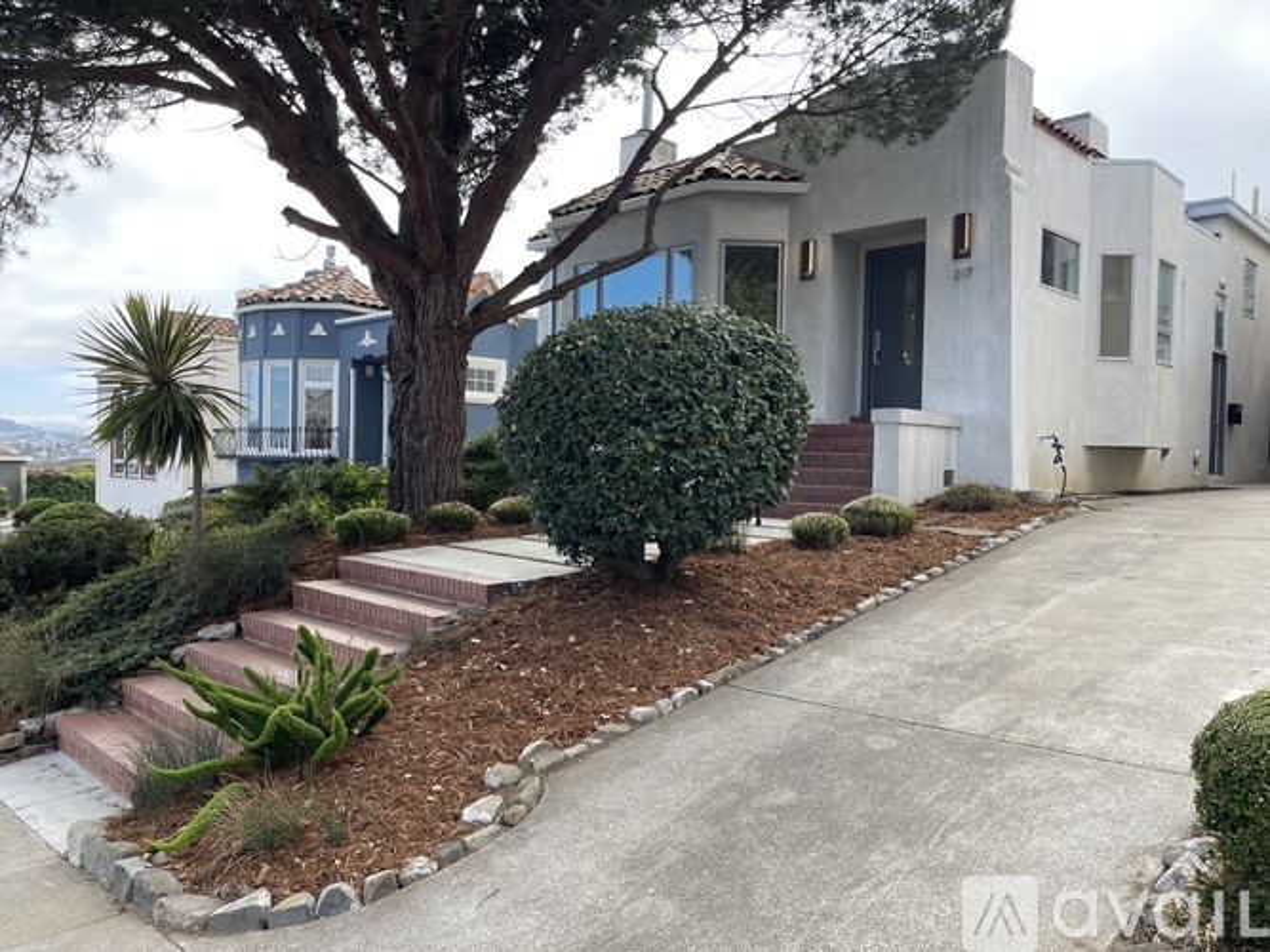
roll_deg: -1.7
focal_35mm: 25
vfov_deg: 54.9
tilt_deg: -1.7
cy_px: 476
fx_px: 917
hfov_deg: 69.4
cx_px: 635
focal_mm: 5.1
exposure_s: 1/848
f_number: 1.6
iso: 32
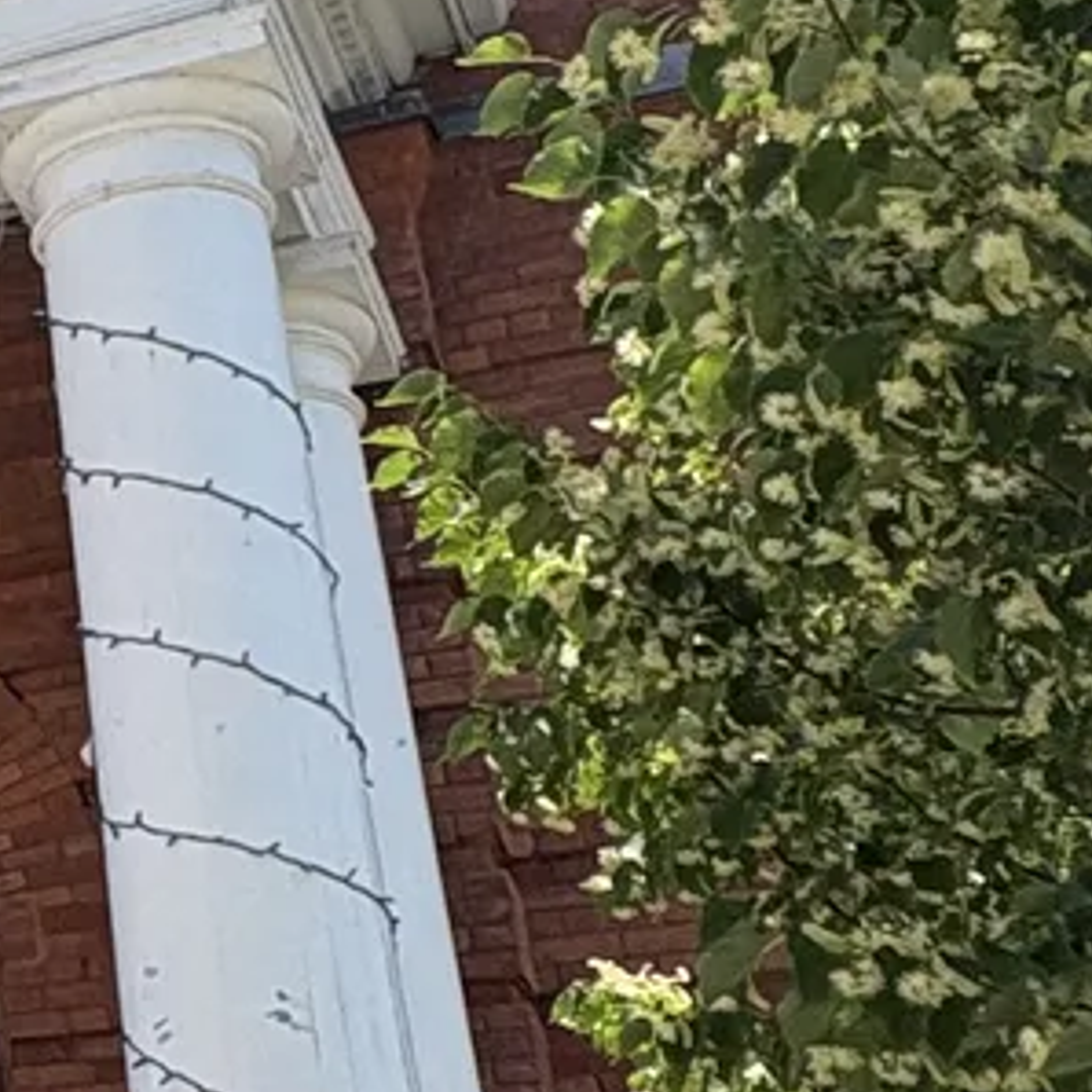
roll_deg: -3.2
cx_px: -989
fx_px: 2962
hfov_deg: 16.6
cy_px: 495
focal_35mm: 83
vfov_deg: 20.9
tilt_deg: +23.7
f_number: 2.2
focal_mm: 2.22
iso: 40
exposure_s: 1/1256
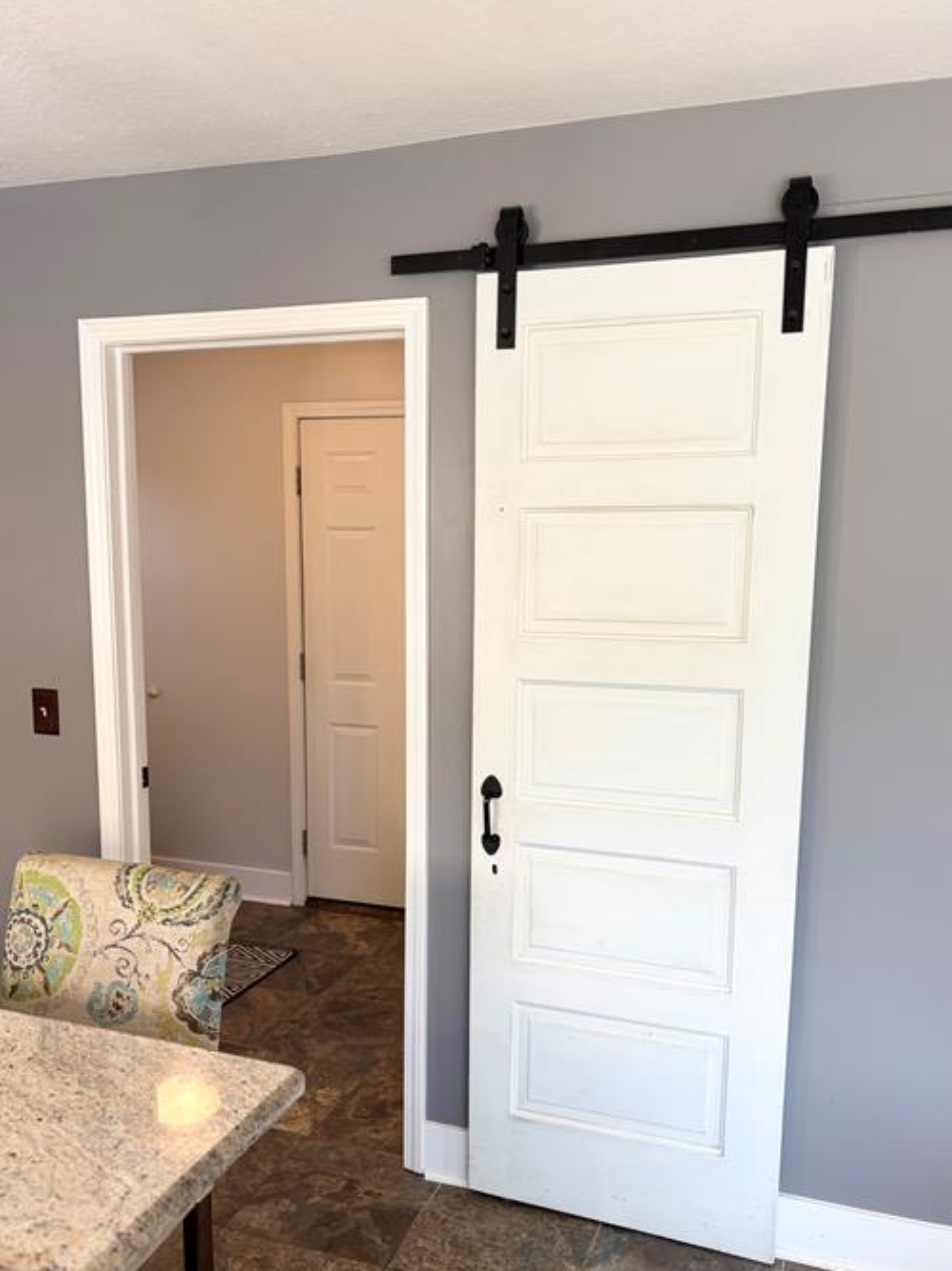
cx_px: 488
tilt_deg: -9.0
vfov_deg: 59.8
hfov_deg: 46.8
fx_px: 1101
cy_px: 708
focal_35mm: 30
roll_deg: -1.4
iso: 125
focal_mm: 5.96
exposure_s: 1/120
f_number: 1.6
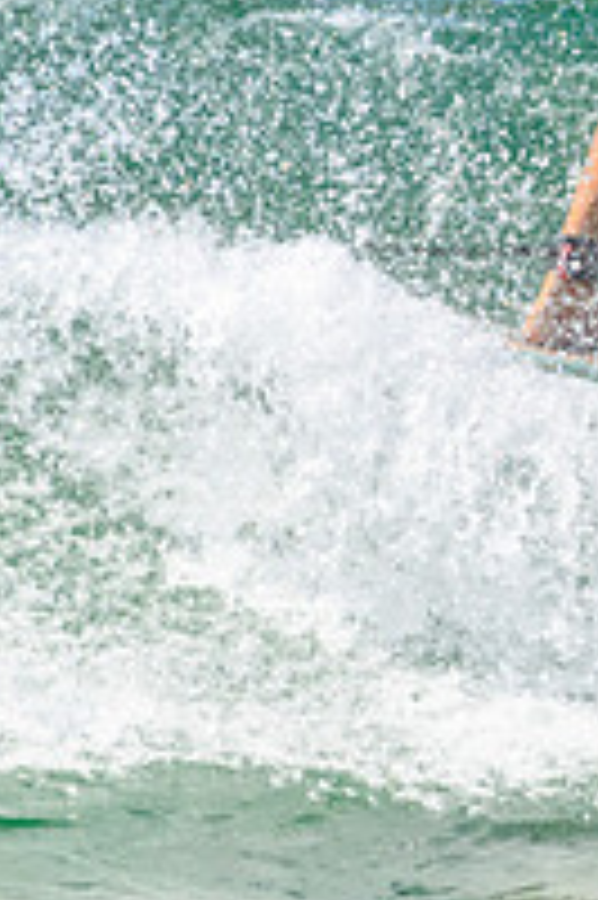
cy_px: 93
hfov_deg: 0.4
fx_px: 79841
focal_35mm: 3199
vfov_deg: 0.6
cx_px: 908
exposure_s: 1/2000
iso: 1600
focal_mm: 800
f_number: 11
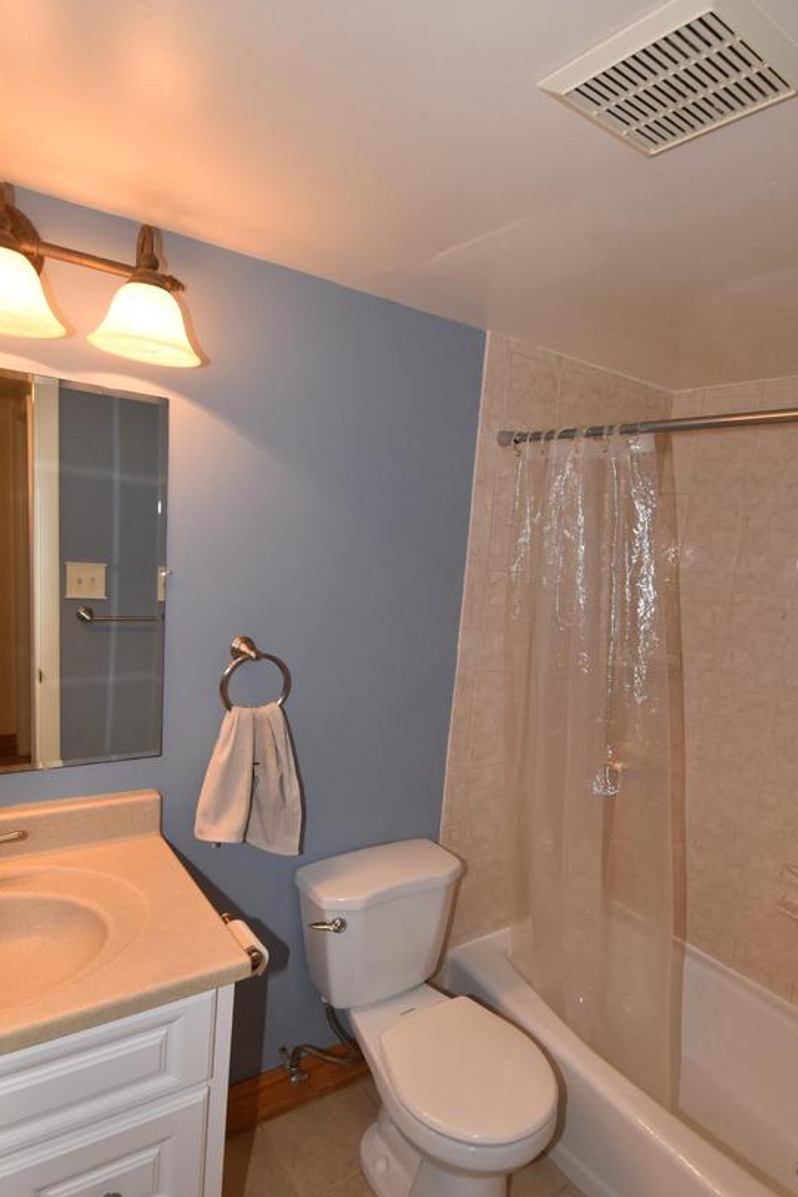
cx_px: 454
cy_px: 655
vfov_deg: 83.8
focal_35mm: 20
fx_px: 665
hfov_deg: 61.7
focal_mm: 10
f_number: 7.1
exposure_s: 1/60
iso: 800
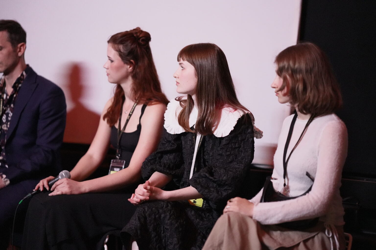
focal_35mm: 85
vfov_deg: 16.1
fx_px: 888
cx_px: 188
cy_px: 125
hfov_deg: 23.9
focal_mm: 85
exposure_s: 1/250
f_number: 1.4
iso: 10000
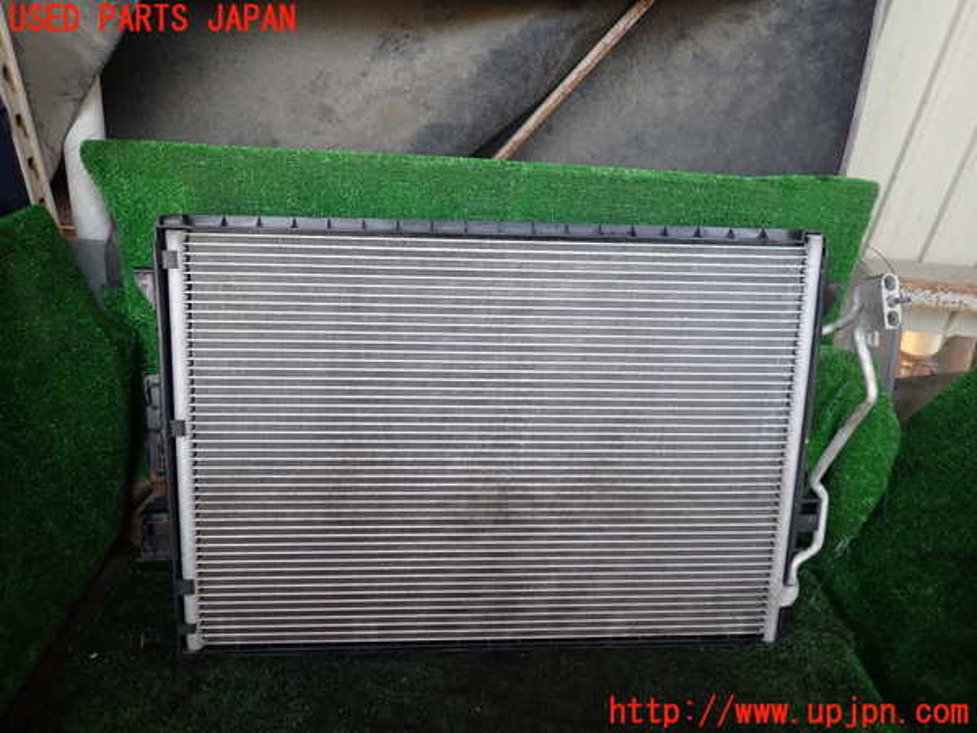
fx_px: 706
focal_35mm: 25
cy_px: 366
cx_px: 488
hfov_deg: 69.4
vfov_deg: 54.9
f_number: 2
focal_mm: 4.5
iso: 100
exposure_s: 1/80
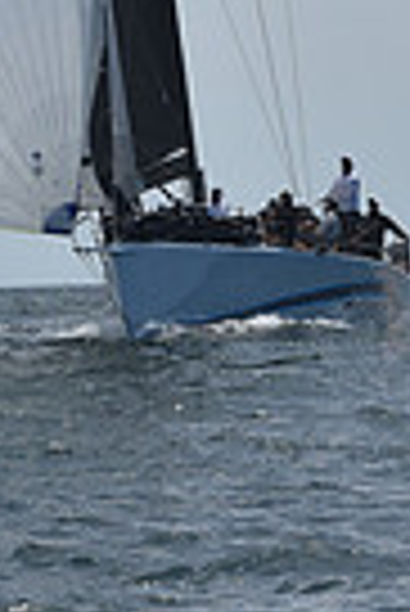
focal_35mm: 434
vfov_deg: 4.7
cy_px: -387
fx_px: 7395
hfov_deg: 3.2
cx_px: 142
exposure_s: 1/800
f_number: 11
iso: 250
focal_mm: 102
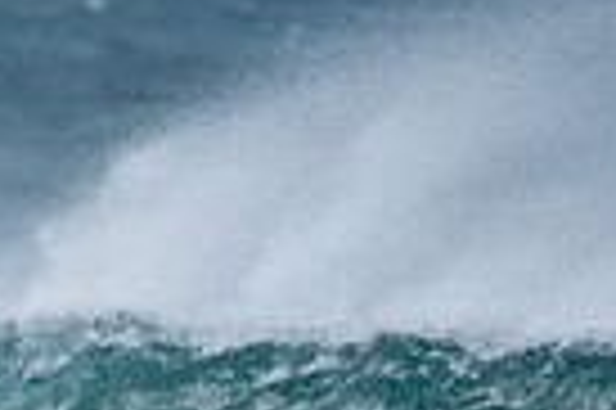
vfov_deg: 0.4
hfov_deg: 0.7
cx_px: 31
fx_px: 52143
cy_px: 601
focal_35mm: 3051
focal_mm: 480
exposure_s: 1/800
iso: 160
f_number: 5.6
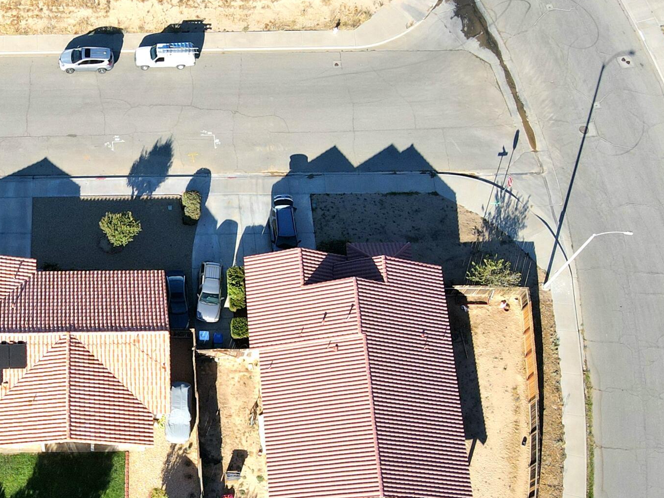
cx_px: 65
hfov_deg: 34.2
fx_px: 1017
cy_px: 342
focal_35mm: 53
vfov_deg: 27.3
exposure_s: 1/500
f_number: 2.8
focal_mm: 4.5
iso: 100
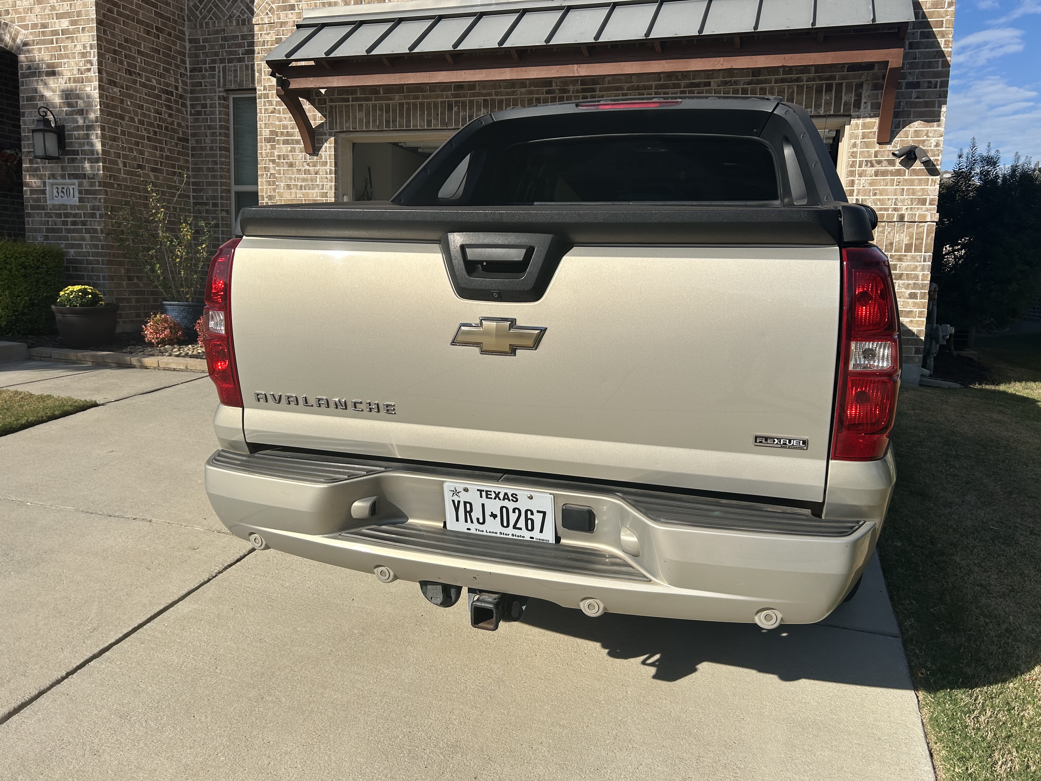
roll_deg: -1.4
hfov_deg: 67.3
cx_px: 520
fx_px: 782
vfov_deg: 53.1
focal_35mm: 26
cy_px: 390
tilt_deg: -7.7
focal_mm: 5.7
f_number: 1.5
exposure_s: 1/5319
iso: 50
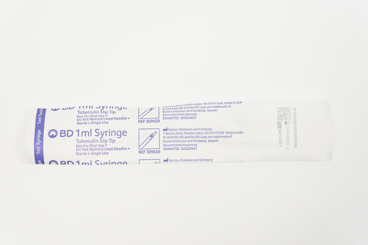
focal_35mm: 58
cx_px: 184
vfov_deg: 23.1
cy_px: 122
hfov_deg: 34.2
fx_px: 597
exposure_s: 1/50
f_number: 6.3
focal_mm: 39
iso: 400
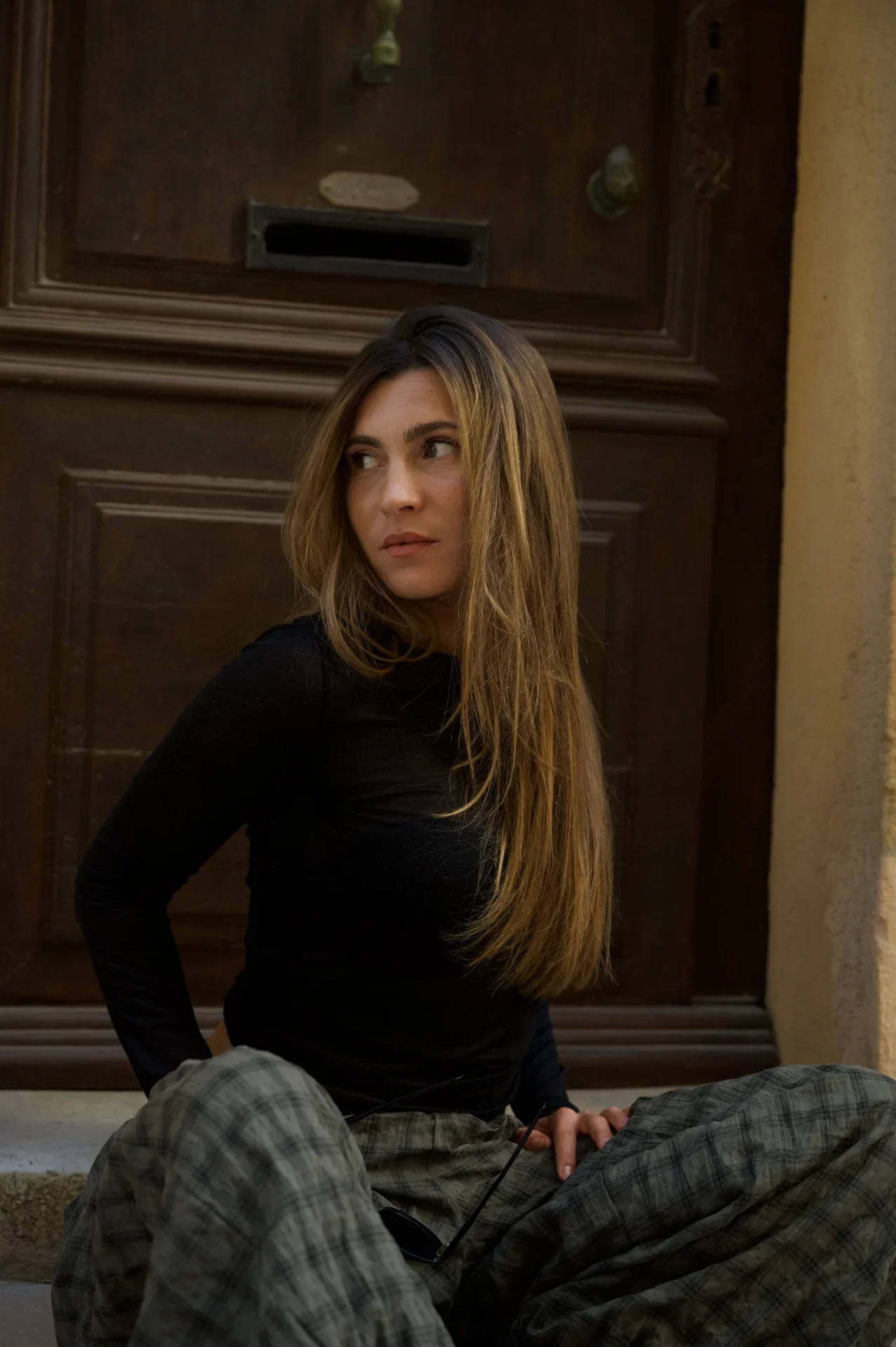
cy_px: 674
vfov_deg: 38.2
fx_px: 1944
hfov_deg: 26.0
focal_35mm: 52
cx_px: 448
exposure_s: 1/250
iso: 640
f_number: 4.5
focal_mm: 52
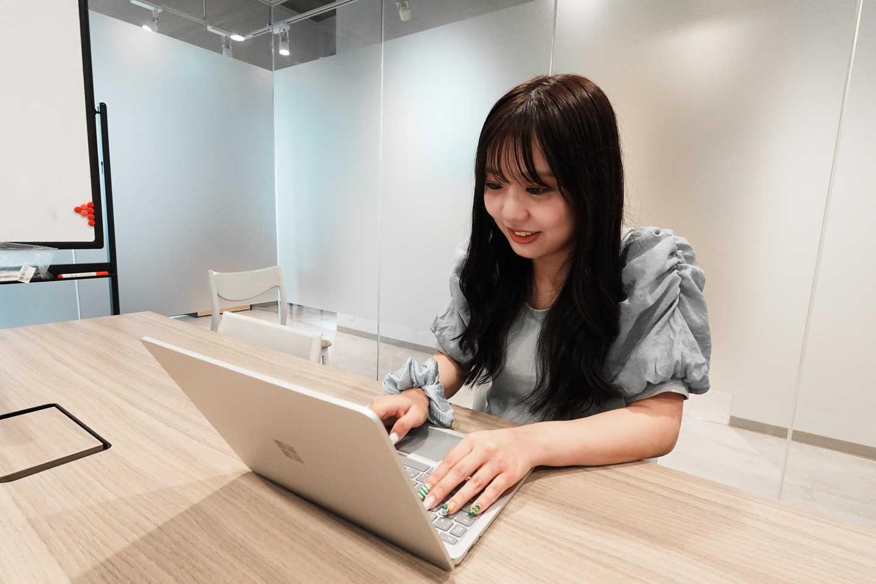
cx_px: 438
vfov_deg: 67.4
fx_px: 438
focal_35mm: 18
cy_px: 292
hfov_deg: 90.0
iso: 1250
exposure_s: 1/160
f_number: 4
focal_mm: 6.9
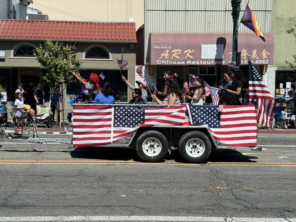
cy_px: 111
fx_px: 410
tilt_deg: -3.7
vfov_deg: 30.3
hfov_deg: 39.7
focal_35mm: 48
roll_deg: -1.1
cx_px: 148
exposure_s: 1/5587
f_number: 1.78
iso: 64
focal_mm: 6.76
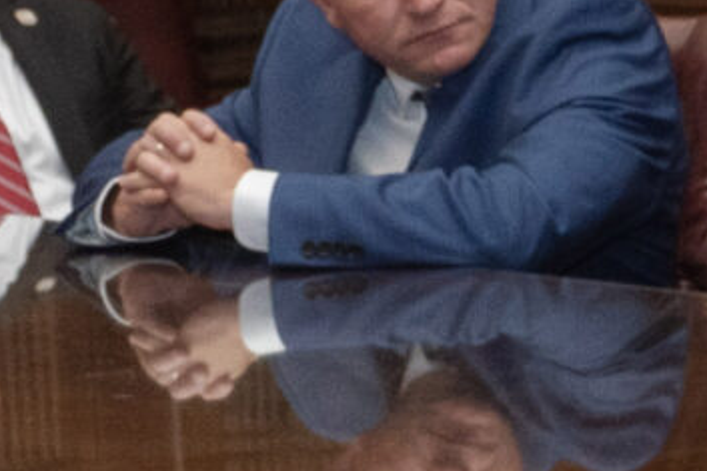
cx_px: 715
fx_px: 3847
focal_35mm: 196
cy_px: 344
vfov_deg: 7.0
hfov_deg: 10.4
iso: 1600
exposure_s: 1/200
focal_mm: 27
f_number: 4.5
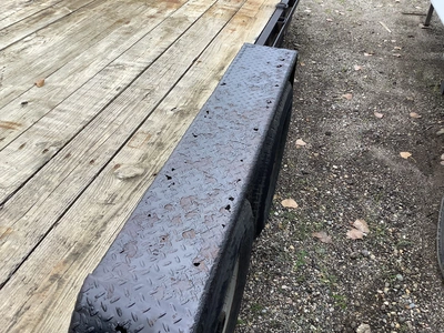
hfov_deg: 58.4
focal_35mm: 31
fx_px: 398
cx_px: 222
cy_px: 166
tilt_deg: -37.3
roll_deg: -3.9
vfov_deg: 45.4
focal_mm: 3.3
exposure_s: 1/120
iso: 40
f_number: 2.4
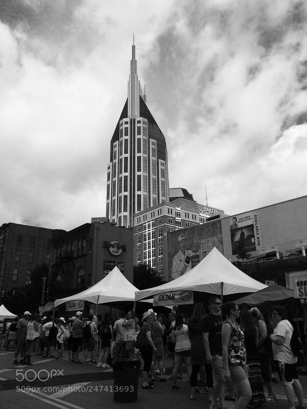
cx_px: 154
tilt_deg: +18.6
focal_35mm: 29
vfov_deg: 61.7
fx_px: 343
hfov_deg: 48.2
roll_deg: +1.3
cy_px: 204
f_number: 2.2
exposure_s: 1/4115
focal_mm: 4.15
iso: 32
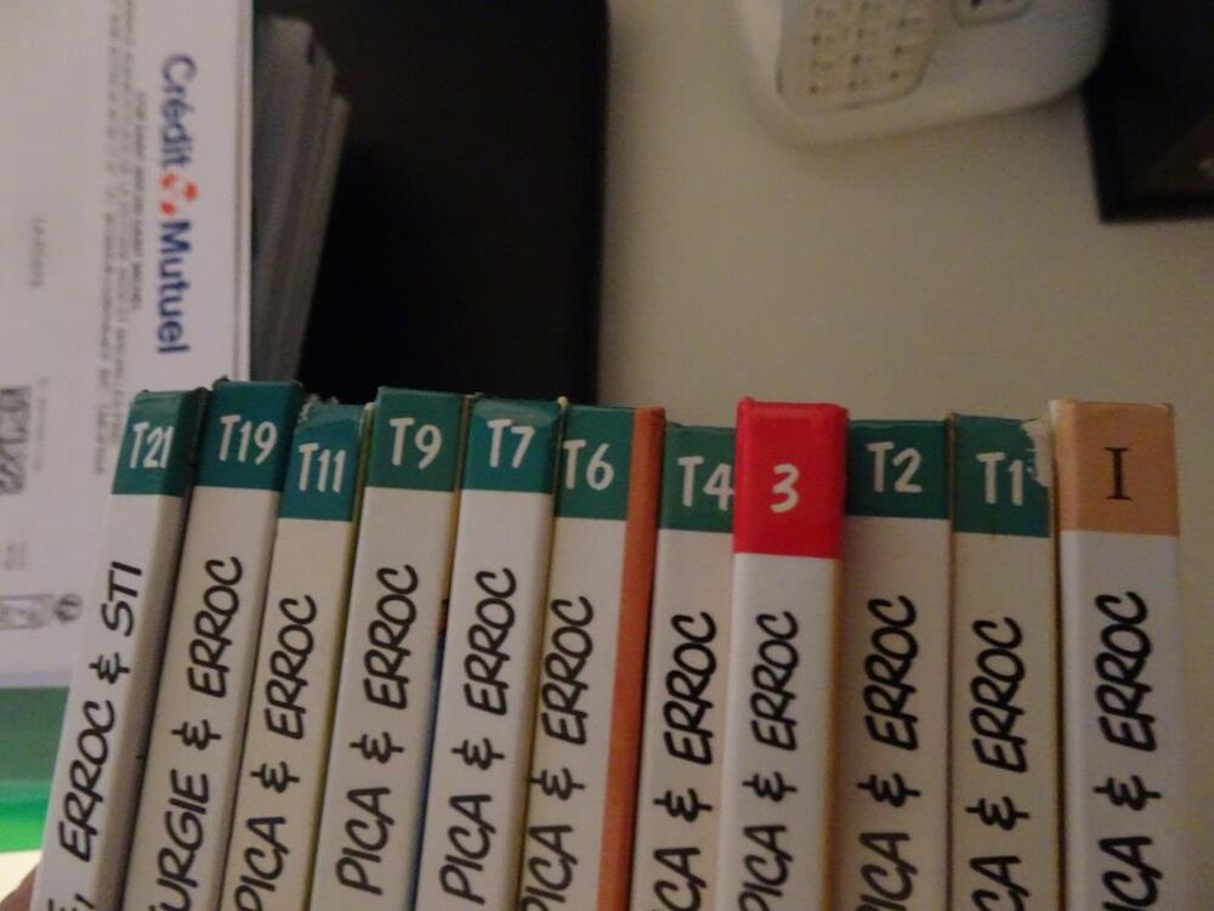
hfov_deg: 71.6
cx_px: 607
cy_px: 456
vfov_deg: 56.8
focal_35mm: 24
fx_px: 842
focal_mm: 4.1
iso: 1600
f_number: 3.5
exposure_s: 1/13
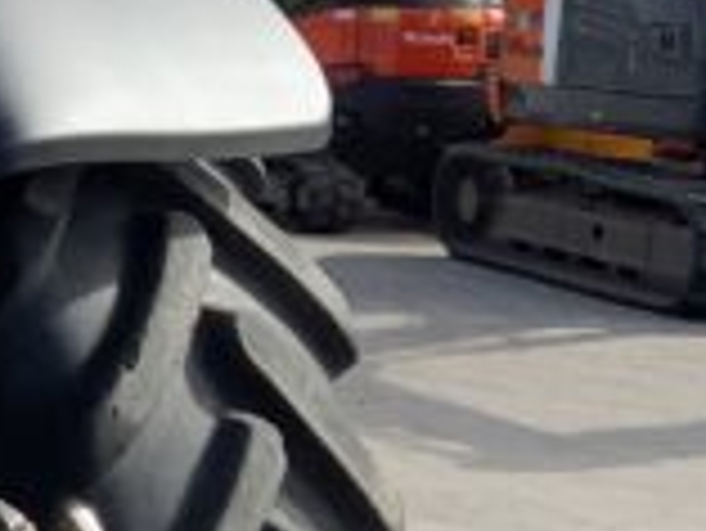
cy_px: 112
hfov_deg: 9.7
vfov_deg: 7.9
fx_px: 3858
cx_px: -751
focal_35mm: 189
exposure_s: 1/1195
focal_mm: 3
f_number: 1.8
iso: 16
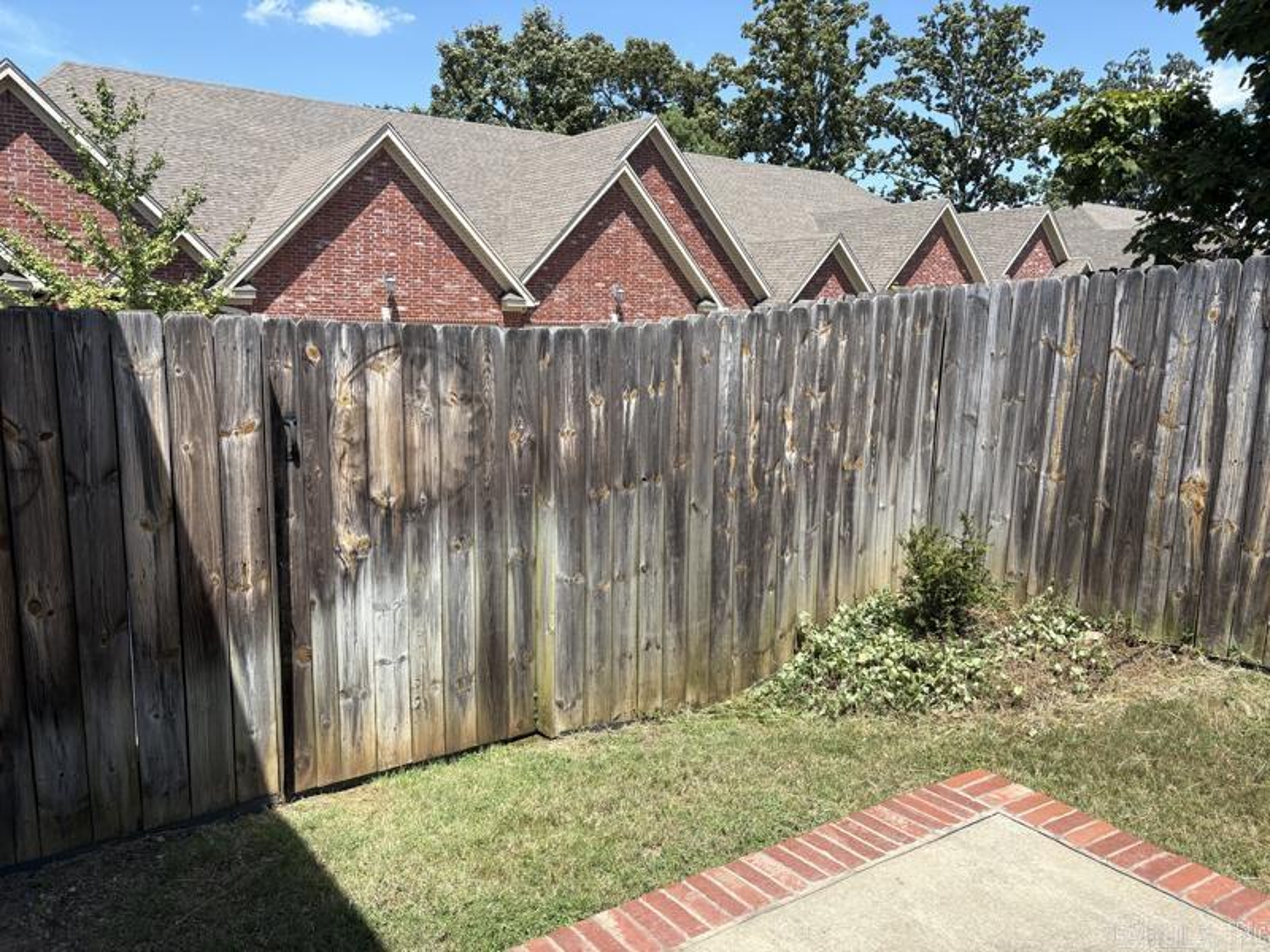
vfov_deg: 53.1
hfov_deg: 67.3
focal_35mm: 26
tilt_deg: -9.8
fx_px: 954
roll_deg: -1.4
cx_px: 635
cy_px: 476
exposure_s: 1/2012
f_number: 1.6
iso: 50
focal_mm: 5.96
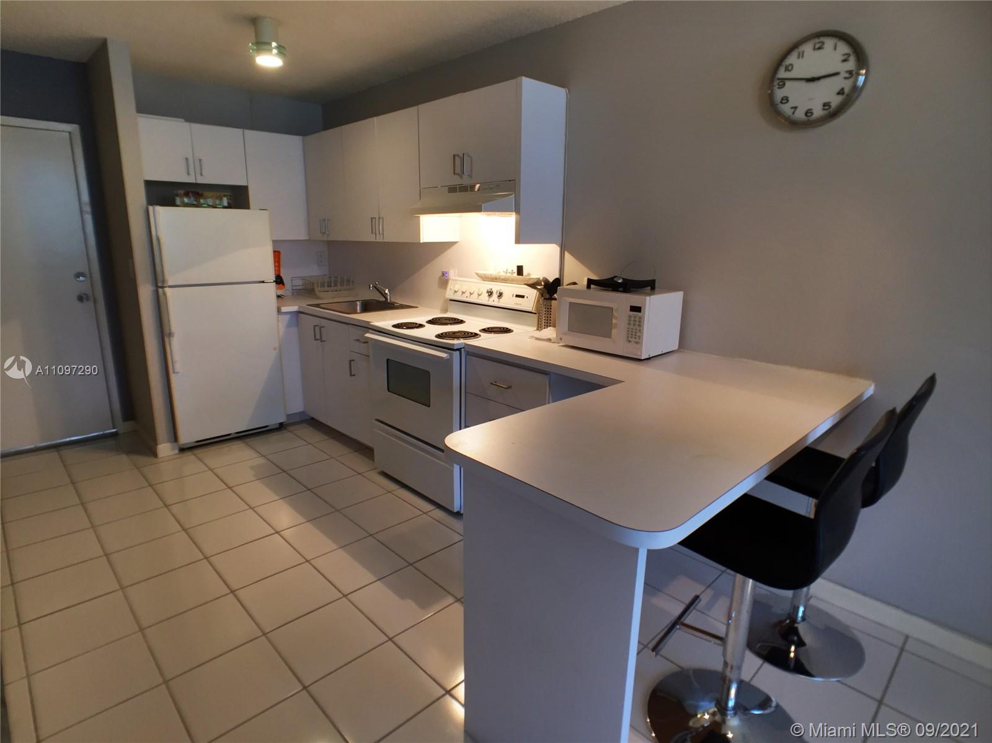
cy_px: 372
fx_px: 831
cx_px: 496
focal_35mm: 29
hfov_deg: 61.7
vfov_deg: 48.2
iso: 40
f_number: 2.2
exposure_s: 1/30
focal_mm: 4.15
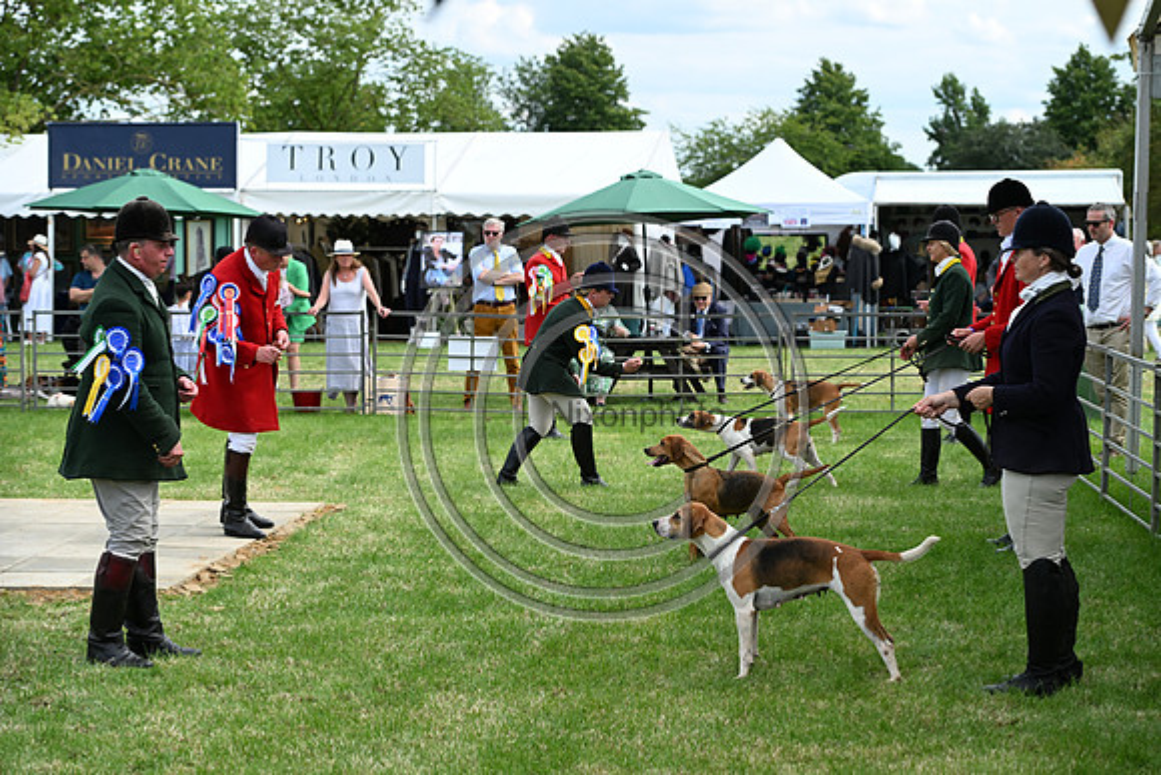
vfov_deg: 17.1
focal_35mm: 80
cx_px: 580
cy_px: 388
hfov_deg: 25.4
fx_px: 2580
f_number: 4.5
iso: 280
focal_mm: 80
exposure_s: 1/1000
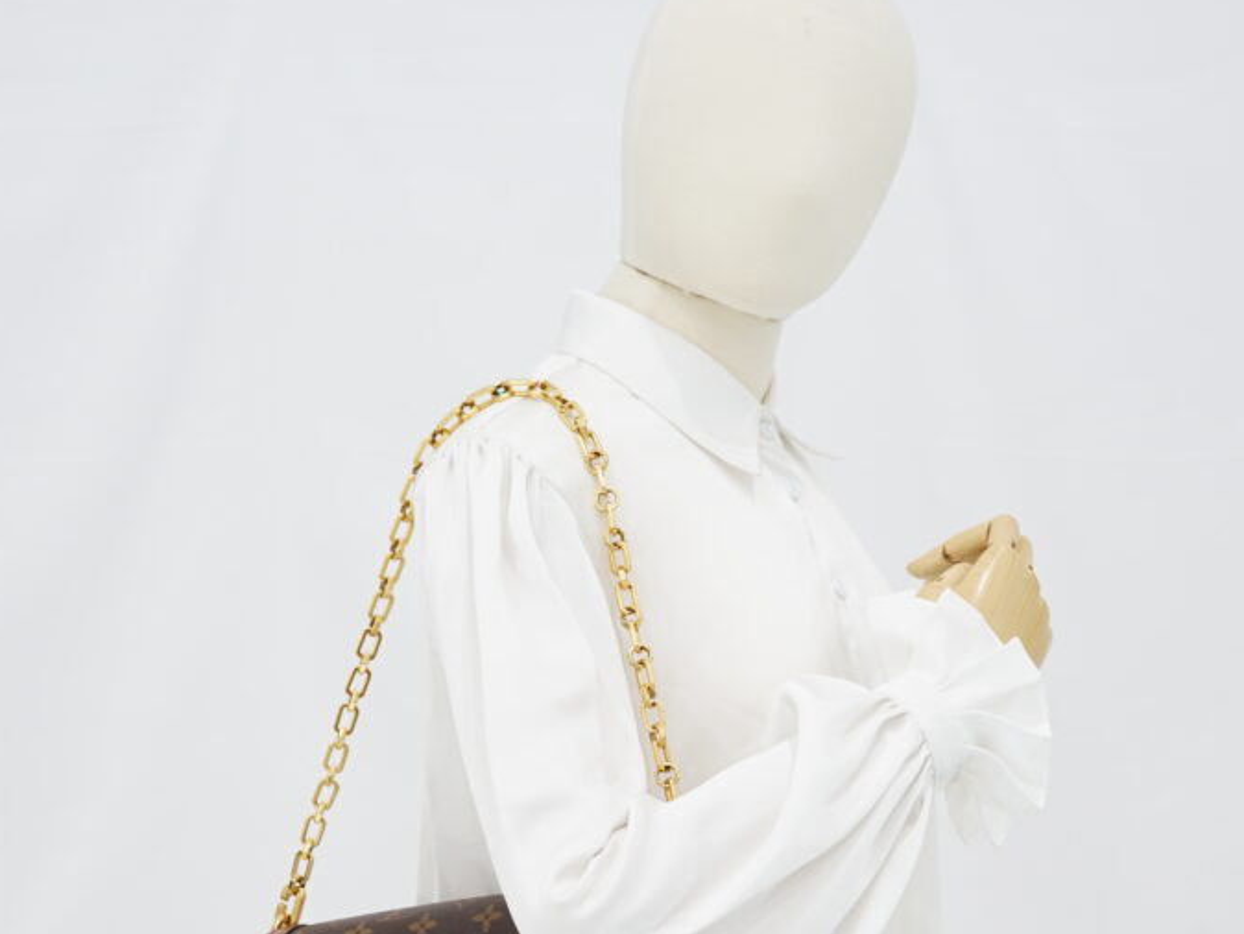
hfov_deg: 26.7
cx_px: 619
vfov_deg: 19.6
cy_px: 919
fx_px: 2624
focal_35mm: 73
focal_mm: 50
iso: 640
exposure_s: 1/8
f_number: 6.3
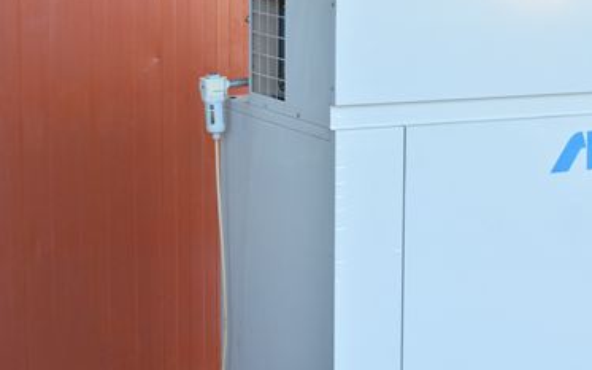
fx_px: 1818
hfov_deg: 18.5
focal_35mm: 113
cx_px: 370
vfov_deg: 11.6
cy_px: 230
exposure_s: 1/125
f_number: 6.3
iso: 1250
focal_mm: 55
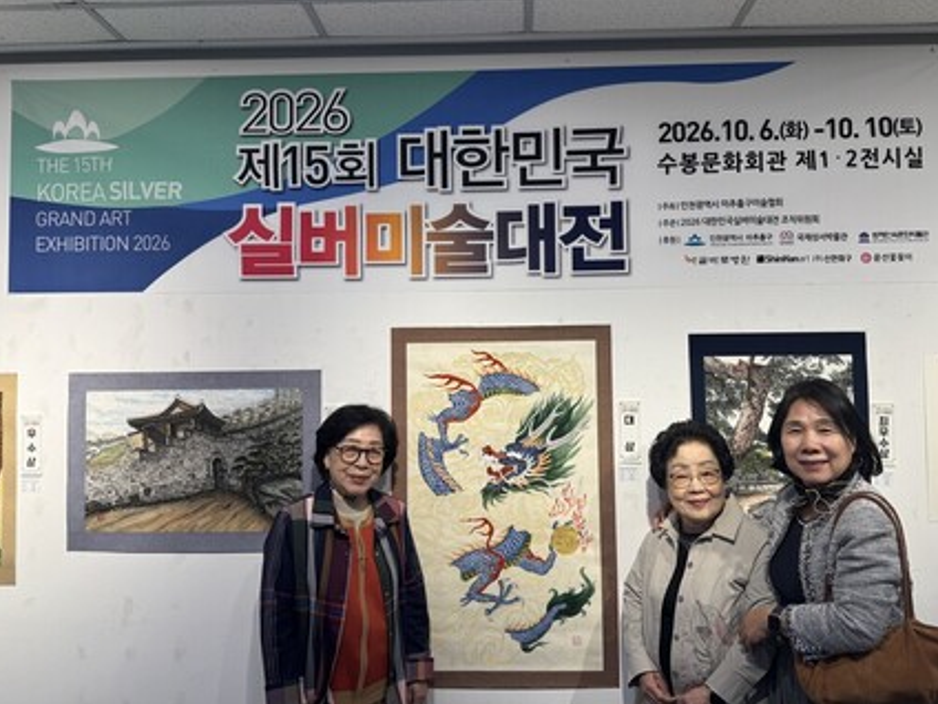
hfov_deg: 67.2
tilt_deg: +2.4
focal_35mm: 26
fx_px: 705
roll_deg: +0.7
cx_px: 499
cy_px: 343
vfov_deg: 53.1
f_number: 1.78
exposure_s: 1/254
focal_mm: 6.76
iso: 64
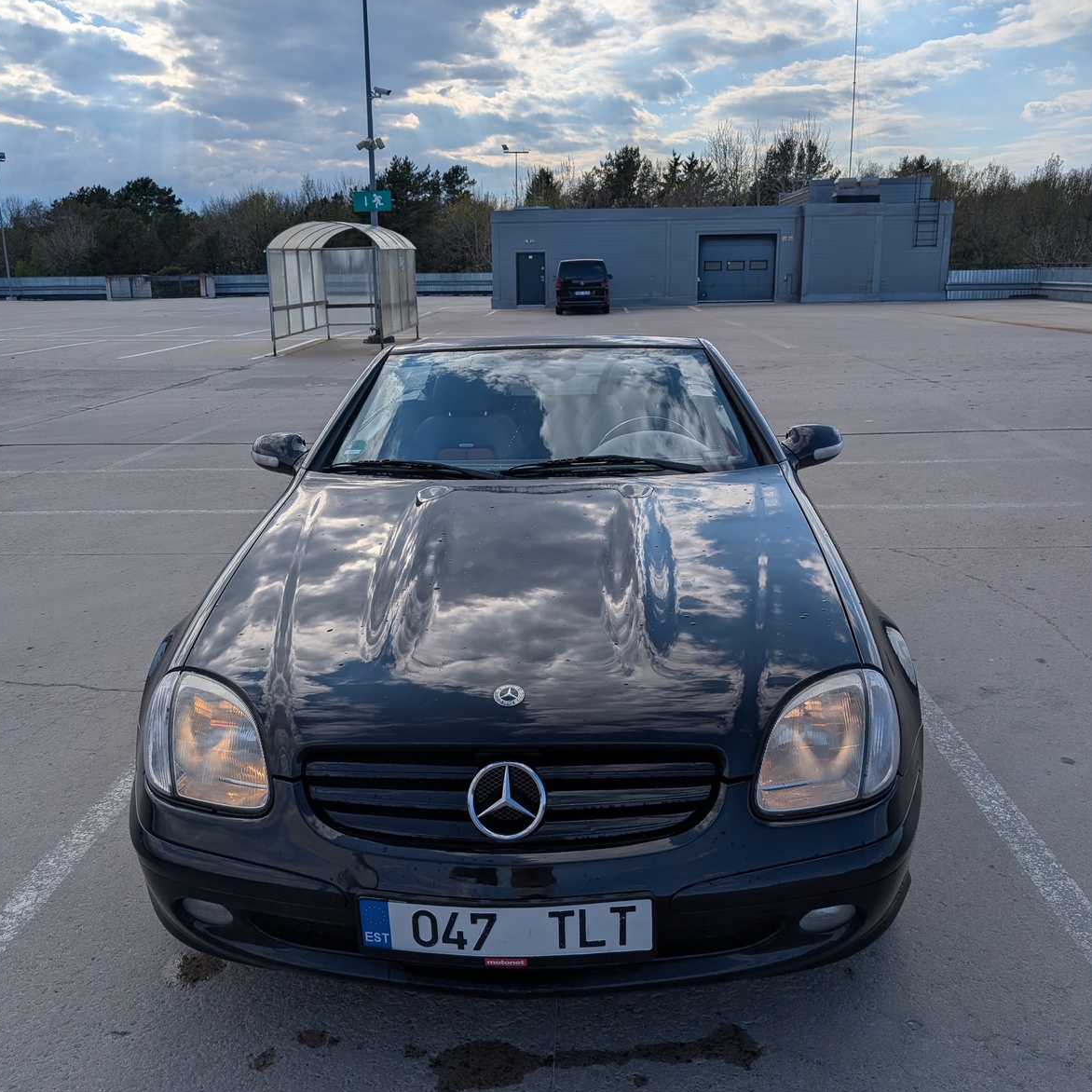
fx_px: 1035
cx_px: 533
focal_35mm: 29
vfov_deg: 55.6
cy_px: 559
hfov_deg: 55.6
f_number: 1.68
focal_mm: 6.9
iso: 21
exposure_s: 1/1825
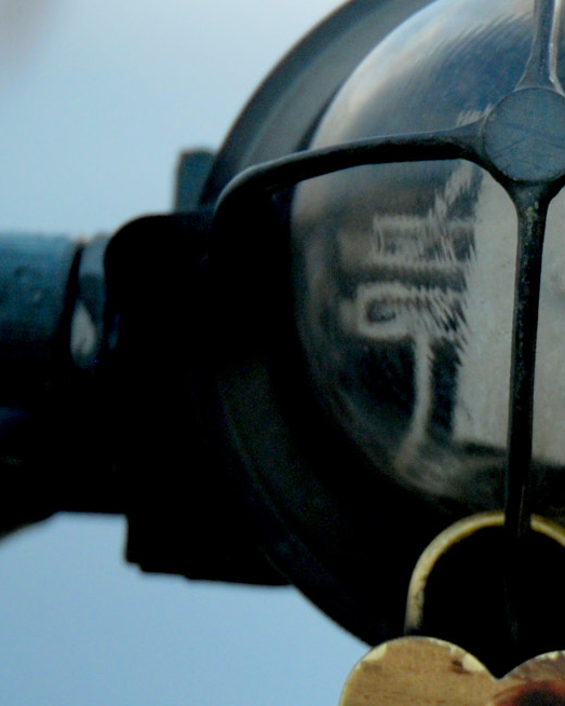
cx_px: 831
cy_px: 556
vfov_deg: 9.1
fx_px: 4432
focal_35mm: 212
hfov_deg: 7.2
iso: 200
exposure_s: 1/800
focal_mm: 48
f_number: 4.5
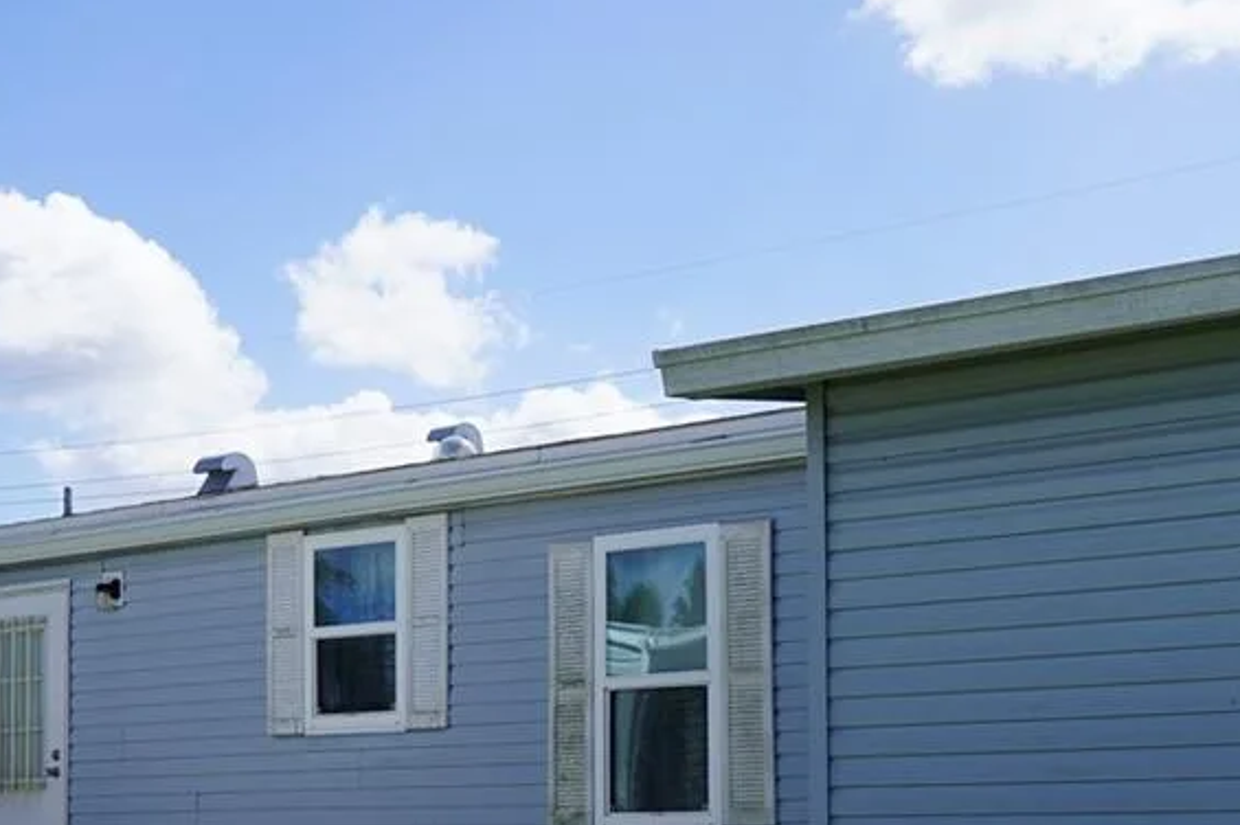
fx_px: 2341
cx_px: 852
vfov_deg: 19.7
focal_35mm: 68
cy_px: 696
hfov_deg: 29.4
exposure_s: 1/640
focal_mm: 24
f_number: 5
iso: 100
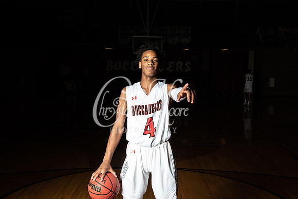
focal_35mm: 45
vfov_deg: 29.9
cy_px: 100
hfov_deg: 43.6
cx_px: 149
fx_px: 373
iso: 320
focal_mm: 45
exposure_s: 1/200
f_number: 14
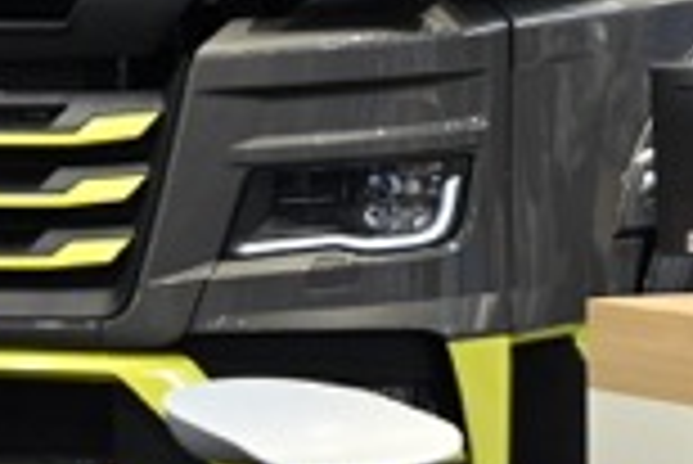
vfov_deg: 3.1
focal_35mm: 437
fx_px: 8420
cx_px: 648
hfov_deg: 4.7
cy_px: -237
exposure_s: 1/160
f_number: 6.3
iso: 1250
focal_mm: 105
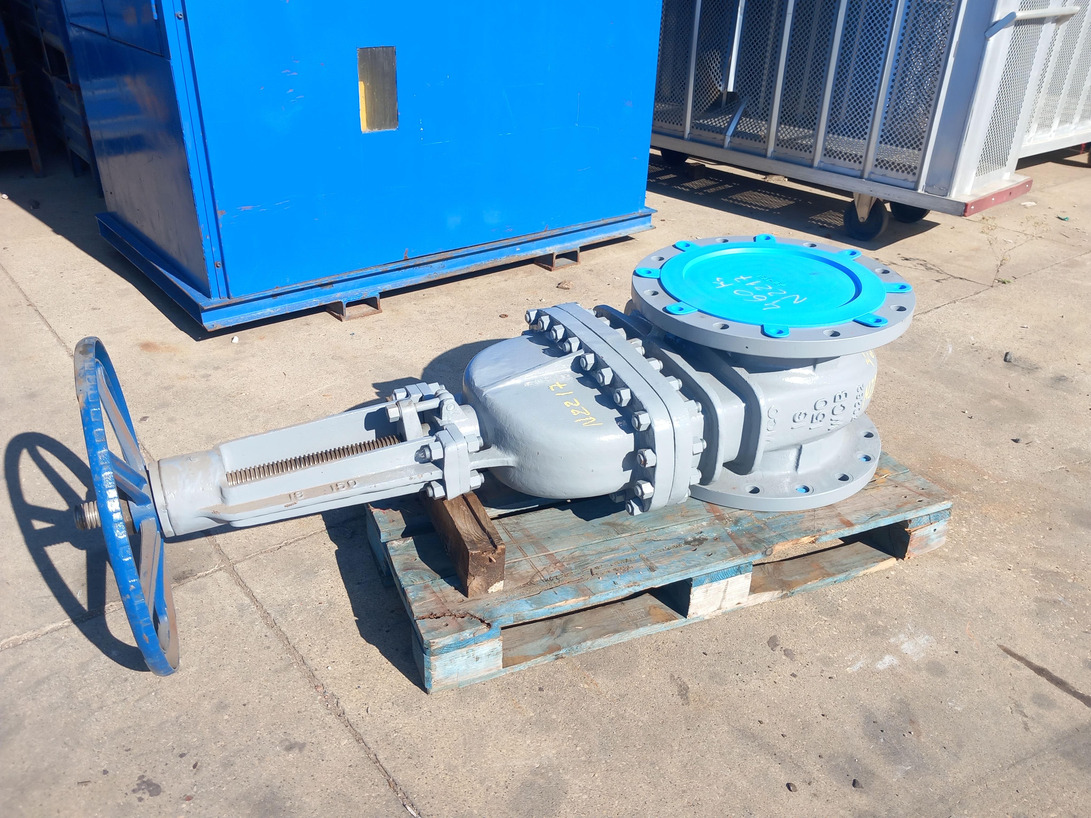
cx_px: 546
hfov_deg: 65.3
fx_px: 851
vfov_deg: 51.4
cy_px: 409
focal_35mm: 27
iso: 20
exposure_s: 1/375
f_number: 1.8
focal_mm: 4
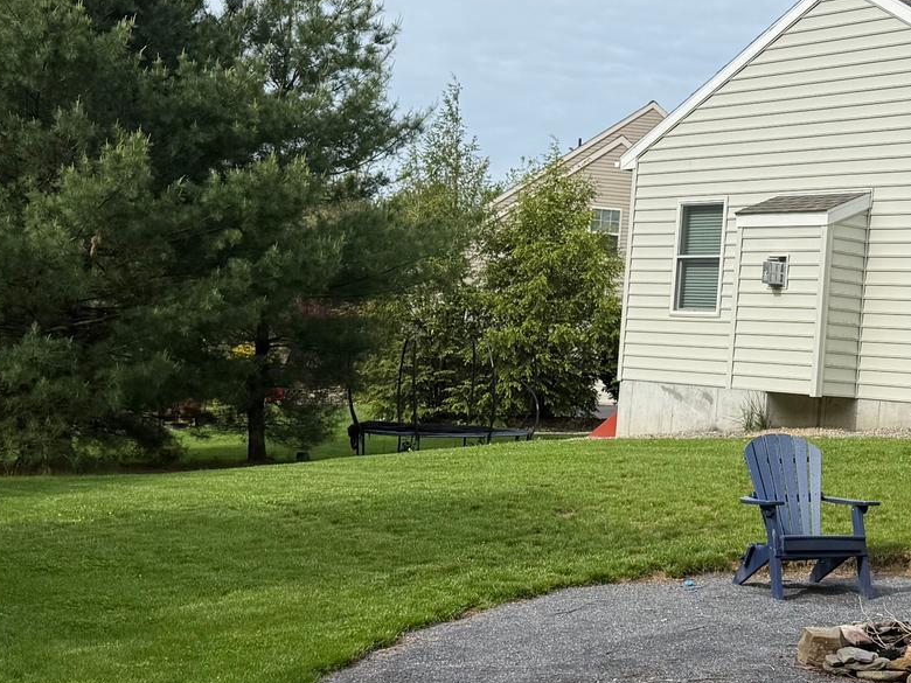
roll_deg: -4.2
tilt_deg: +2.3
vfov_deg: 23.3
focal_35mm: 63
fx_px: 1658
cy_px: 323
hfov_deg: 29.3
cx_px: 844
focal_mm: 6.76
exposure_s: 1/4405
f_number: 1.78
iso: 80
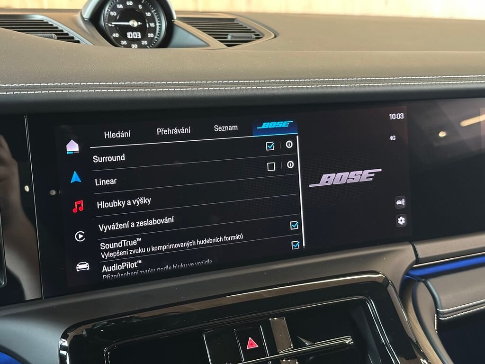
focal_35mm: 48
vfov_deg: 30.3
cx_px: 242
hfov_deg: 39.7
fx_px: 673
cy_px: 182
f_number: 1.78
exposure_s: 1/25
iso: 500
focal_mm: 6.86
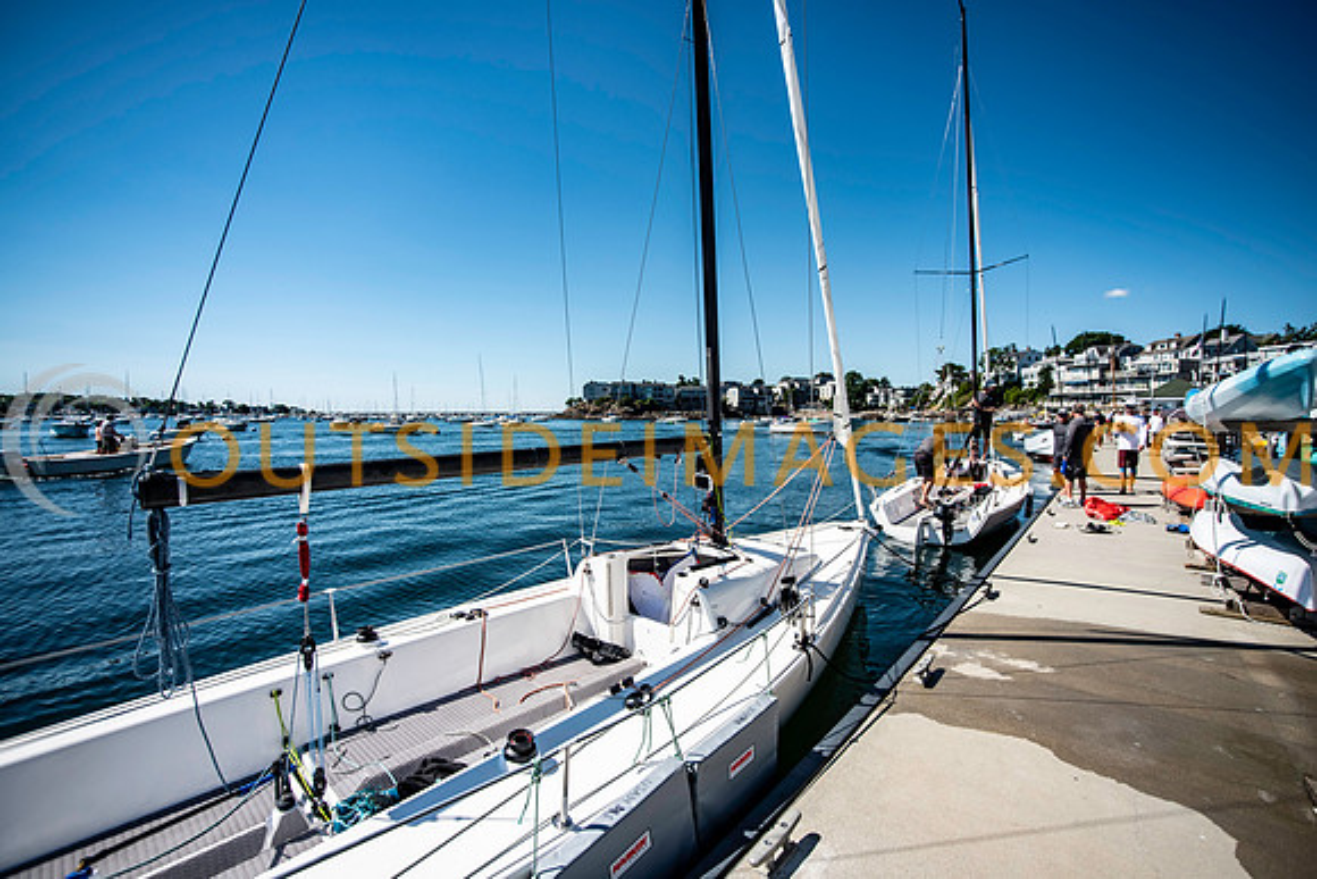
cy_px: 440
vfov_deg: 75.7
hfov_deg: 98.7
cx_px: 658
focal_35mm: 15
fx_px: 565
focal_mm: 15
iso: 400
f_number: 6.3
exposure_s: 1/2500
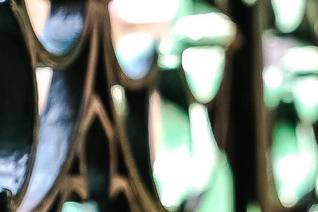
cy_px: 184
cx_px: -114
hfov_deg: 13.5
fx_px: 1281
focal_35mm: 145
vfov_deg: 9.4
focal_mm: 49
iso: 50
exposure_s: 1/30
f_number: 4.5
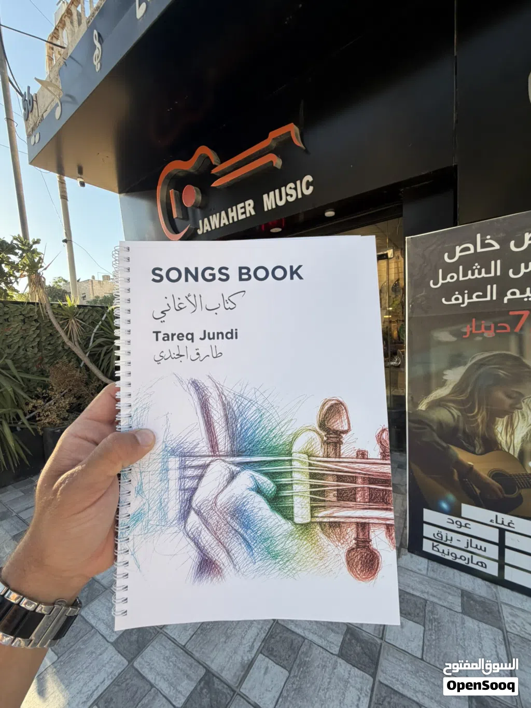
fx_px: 286
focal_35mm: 14
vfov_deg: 102.1
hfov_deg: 85.7
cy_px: 354
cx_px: 266
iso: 40
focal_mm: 2.22
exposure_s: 1/248
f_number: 2.2
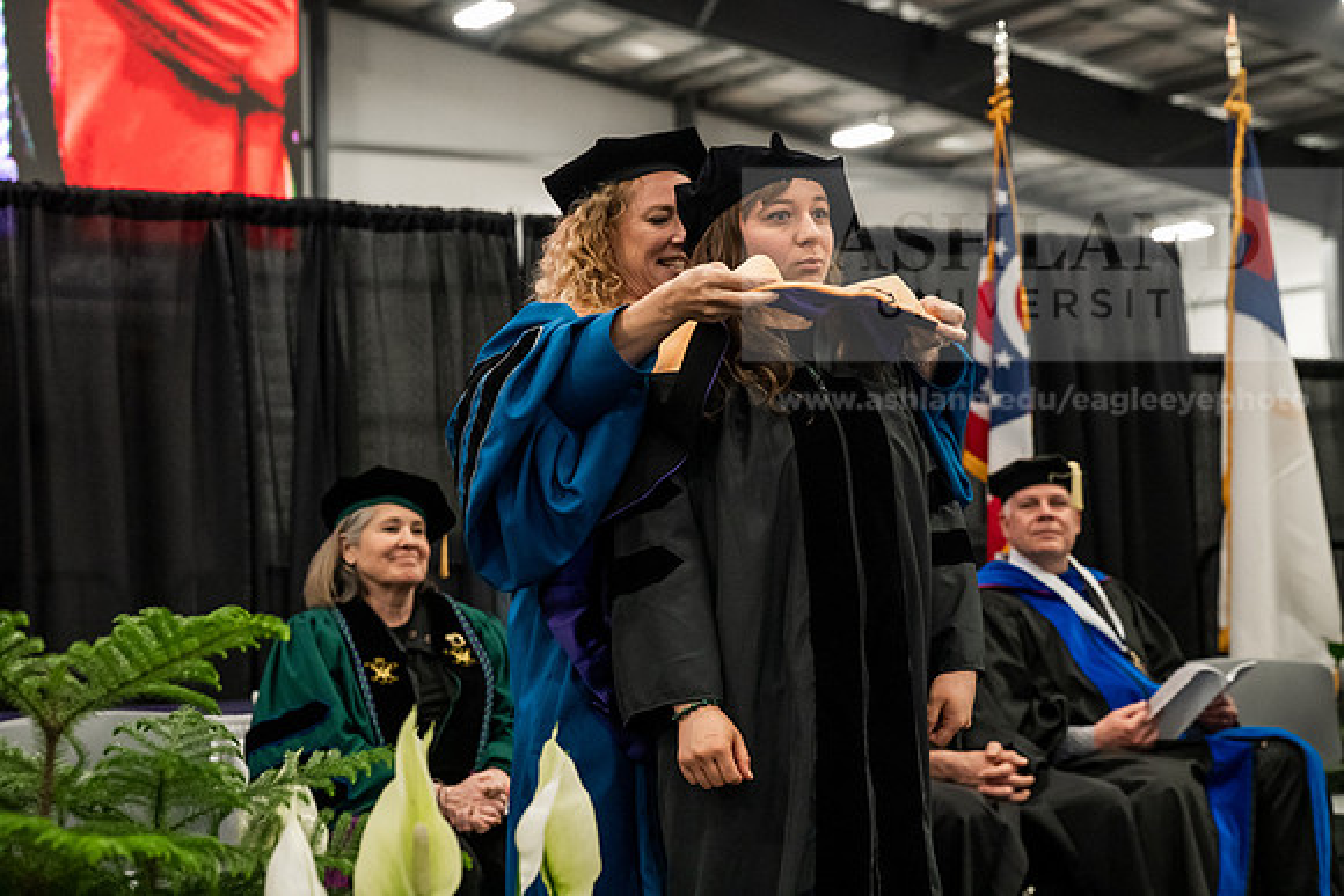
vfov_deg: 19.5
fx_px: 2614
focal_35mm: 70
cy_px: 448
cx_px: 672
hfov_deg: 28.8
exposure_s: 1/250
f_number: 5
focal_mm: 70
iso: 6400
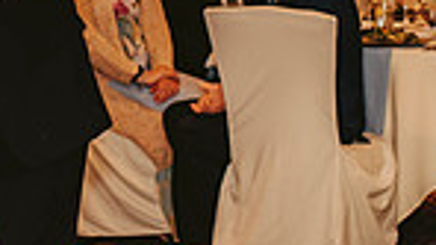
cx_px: -127
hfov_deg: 10.3
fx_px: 2368
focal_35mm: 205
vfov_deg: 5.9
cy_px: -111
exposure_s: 1/125
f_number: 2.5
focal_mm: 50
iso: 800
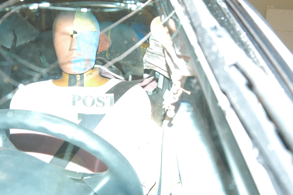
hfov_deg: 53.2
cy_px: 98
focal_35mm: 36
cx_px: 146
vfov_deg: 36.8
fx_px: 293
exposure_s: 1/60
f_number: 5.6
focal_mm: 24
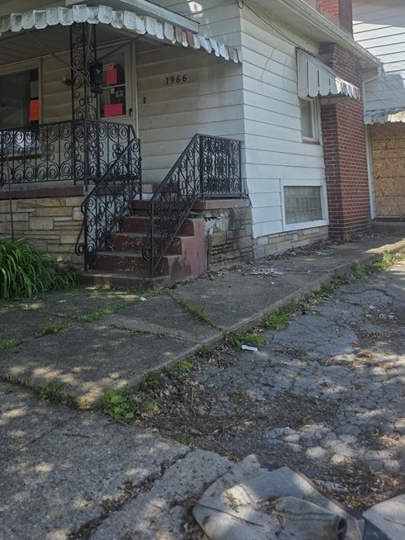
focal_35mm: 36
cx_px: 162
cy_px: 137
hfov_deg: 39.5
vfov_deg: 49.4
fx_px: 561
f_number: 1.7
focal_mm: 6.3
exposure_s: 1/7061
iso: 80
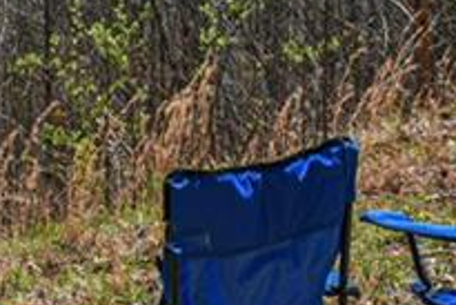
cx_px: -227
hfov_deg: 13.0
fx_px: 1901
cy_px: -48
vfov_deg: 9.1
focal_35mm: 150
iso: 400
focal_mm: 30
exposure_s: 1/320
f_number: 9
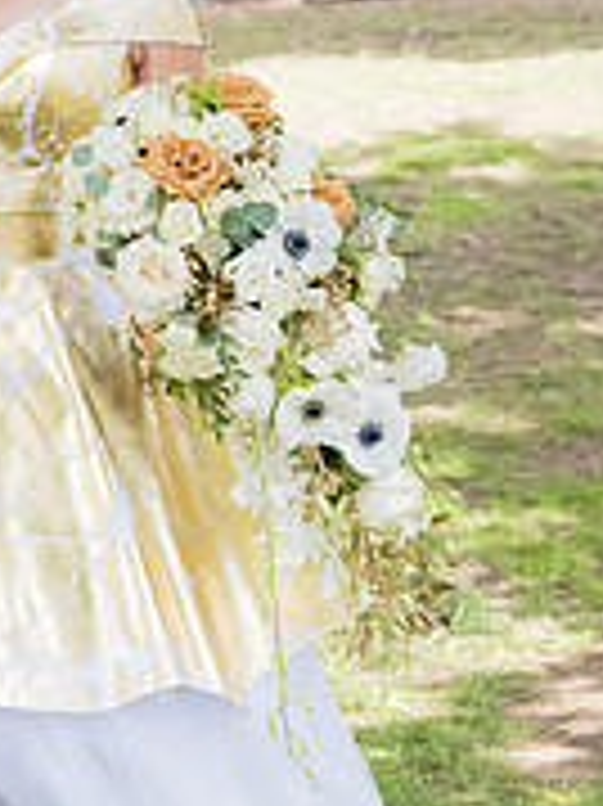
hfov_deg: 8.7
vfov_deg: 11.7
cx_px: -45
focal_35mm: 169
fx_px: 3930
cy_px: 423
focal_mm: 70
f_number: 5.6
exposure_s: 1/1000
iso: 1250
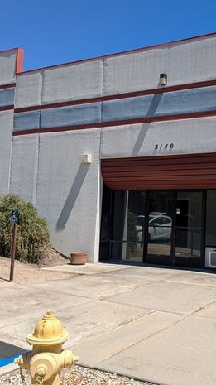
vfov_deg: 55.3
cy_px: 190
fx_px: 367
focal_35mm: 36
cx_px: 194
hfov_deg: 31.3
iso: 44
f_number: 1.7
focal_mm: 4.53
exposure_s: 1/2381
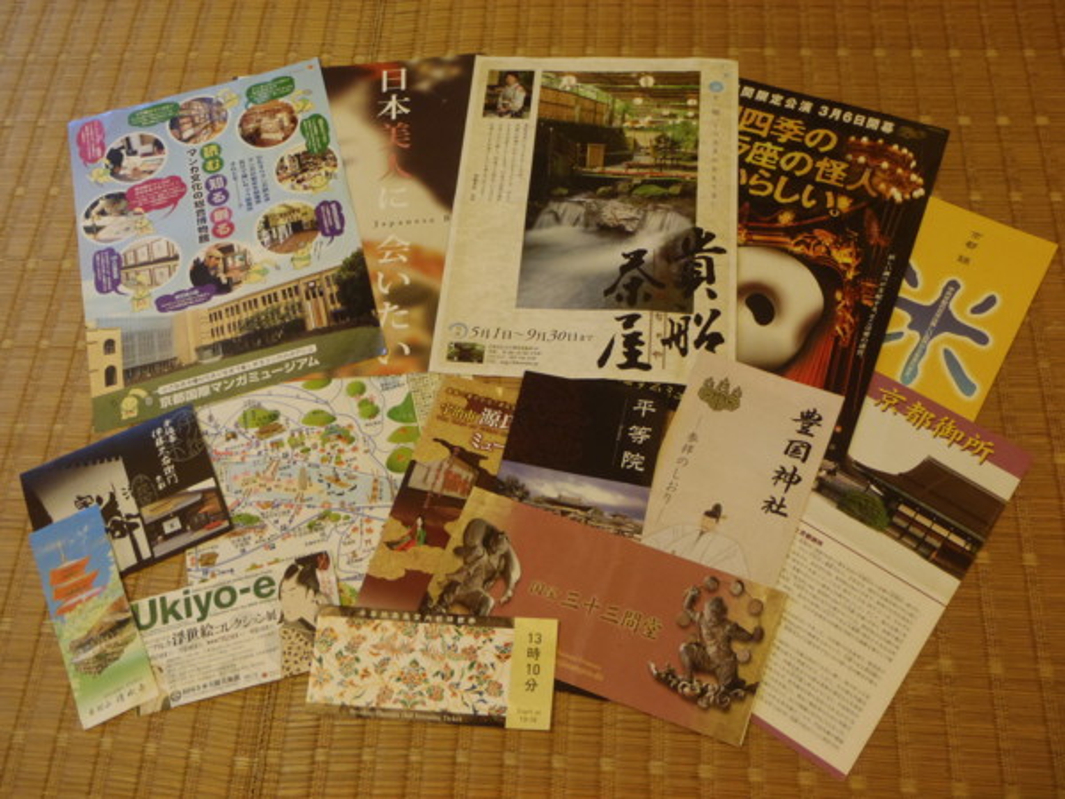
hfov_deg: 49.0
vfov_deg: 37.7
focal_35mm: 38
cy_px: 400
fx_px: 1169
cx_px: 532
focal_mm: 6.83
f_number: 4.6
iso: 200
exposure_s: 1/10
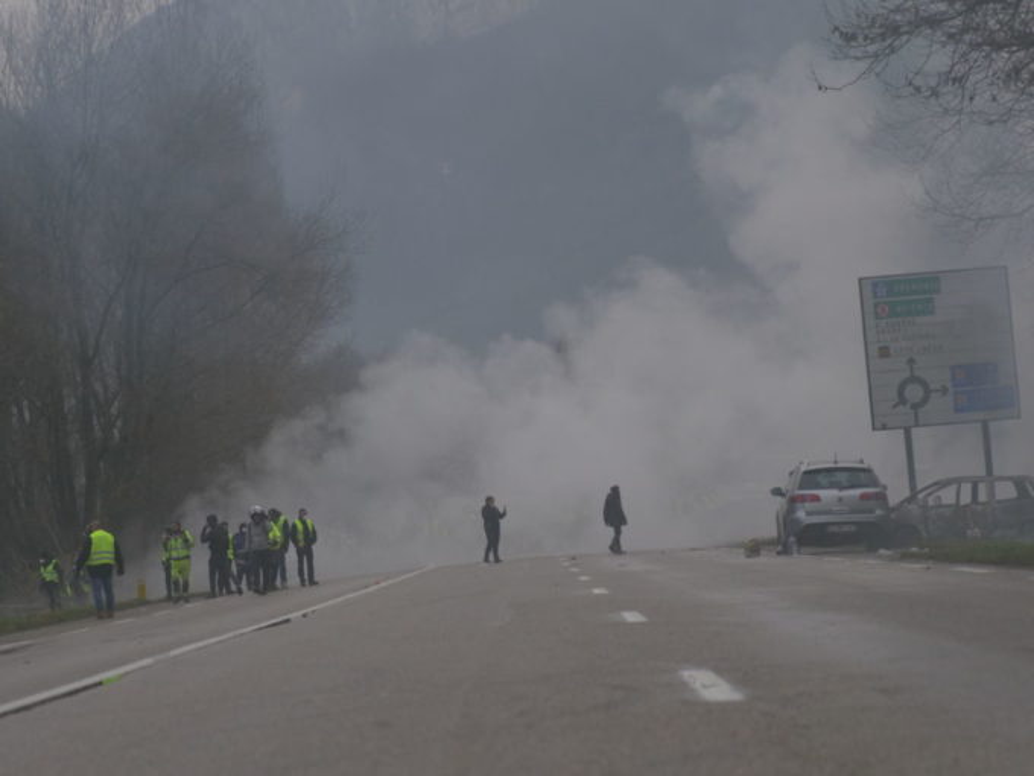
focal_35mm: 140
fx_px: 4182
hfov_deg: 14.1
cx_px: 517
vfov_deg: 10.6
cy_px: 388
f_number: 3.2
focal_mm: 70
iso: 1000
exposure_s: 1/4000
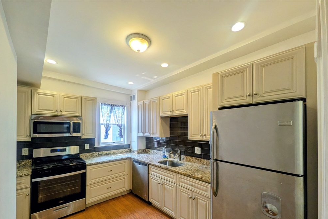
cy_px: 127
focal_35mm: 15
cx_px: 161
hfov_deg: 100.4
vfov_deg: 76.8
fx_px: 137
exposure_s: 1/60
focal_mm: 1.85
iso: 52
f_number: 2.2
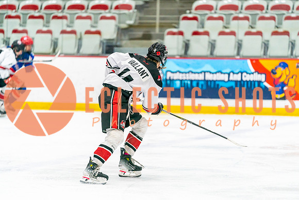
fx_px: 1661
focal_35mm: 200
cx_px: 150
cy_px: 100
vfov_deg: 6.9
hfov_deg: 10.3
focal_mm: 200
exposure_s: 1/1250
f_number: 2.8
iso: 3200
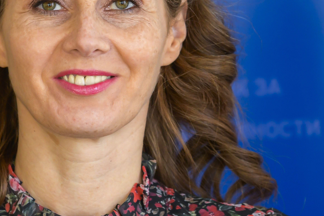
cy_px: 77
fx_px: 4382
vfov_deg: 2.8
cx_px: 174
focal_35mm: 487
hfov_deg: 4.2
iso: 640
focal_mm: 170
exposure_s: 1/125
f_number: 2.8
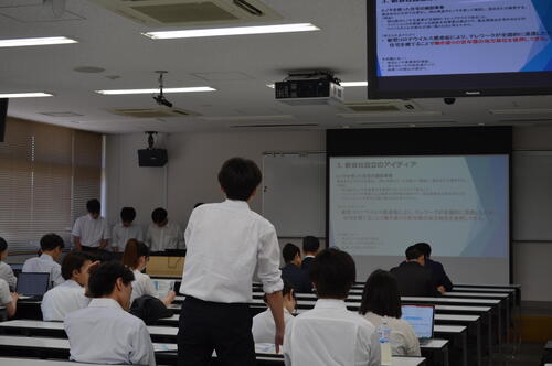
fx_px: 1011
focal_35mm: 66
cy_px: 183
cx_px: 276
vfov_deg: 20.6
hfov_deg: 30.5
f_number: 5.3
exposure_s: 1/100
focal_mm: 44
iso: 400
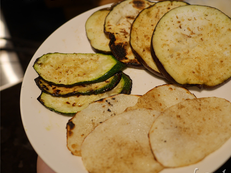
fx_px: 240
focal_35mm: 36
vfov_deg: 39.7
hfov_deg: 51.0
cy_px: 87
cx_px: 138
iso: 200
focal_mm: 15
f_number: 2.2
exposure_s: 1/160
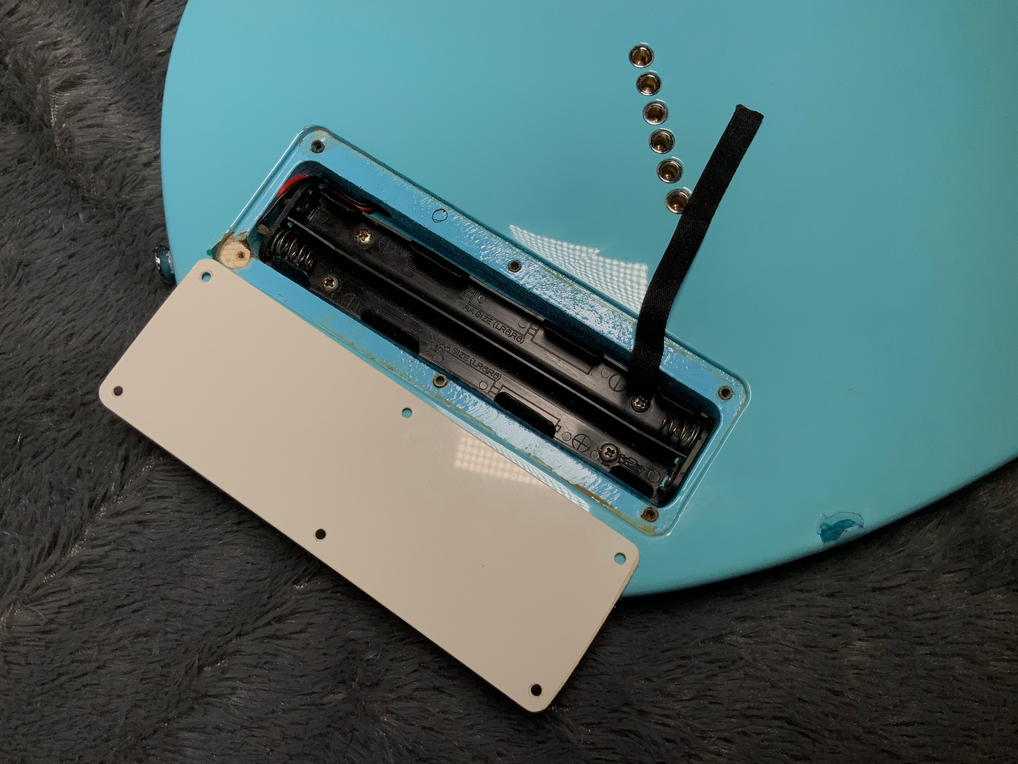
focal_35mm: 29
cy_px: 382
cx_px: 509
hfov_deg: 61.7
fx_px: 853
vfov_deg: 48.2
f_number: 1.8
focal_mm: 3
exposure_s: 1/613
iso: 16
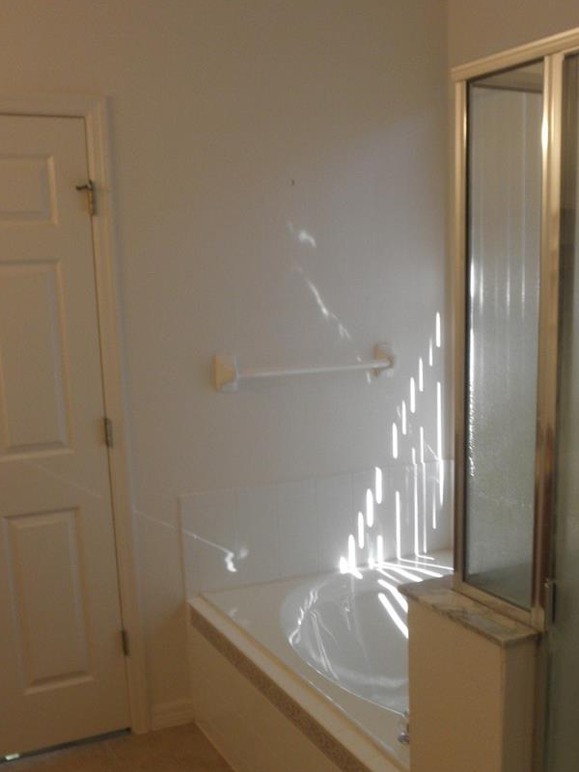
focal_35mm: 42
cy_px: 480
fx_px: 937
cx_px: 349
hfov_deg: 34.2
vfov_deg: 44.5
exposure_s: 1/30
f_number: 3
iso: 100
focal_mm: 5
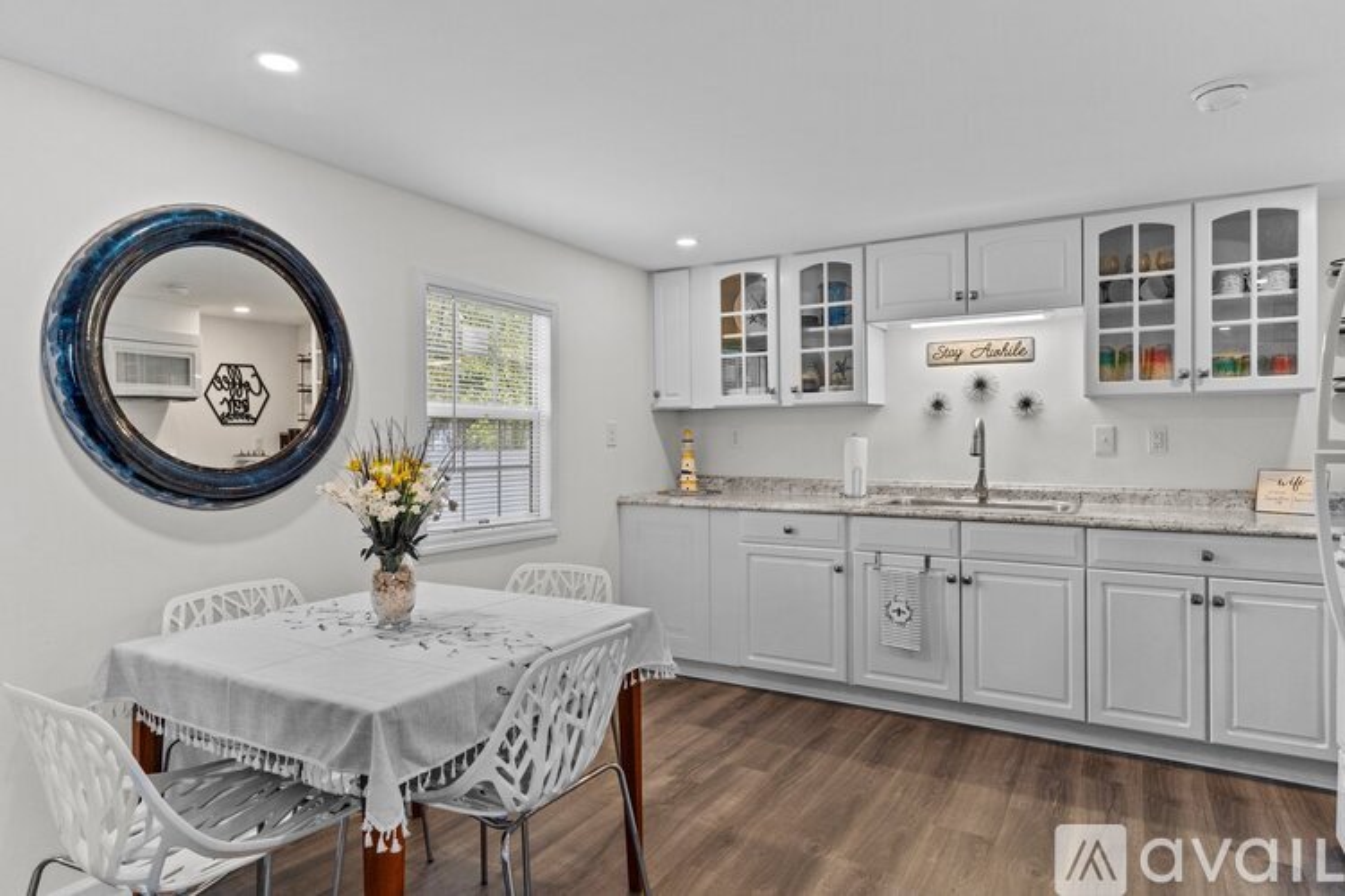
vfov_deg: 61.9
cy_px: 448
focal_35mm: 20
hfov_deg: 84.0
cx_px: 672
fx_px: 747
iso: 800
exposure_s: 1/125
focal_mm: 20
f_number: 5
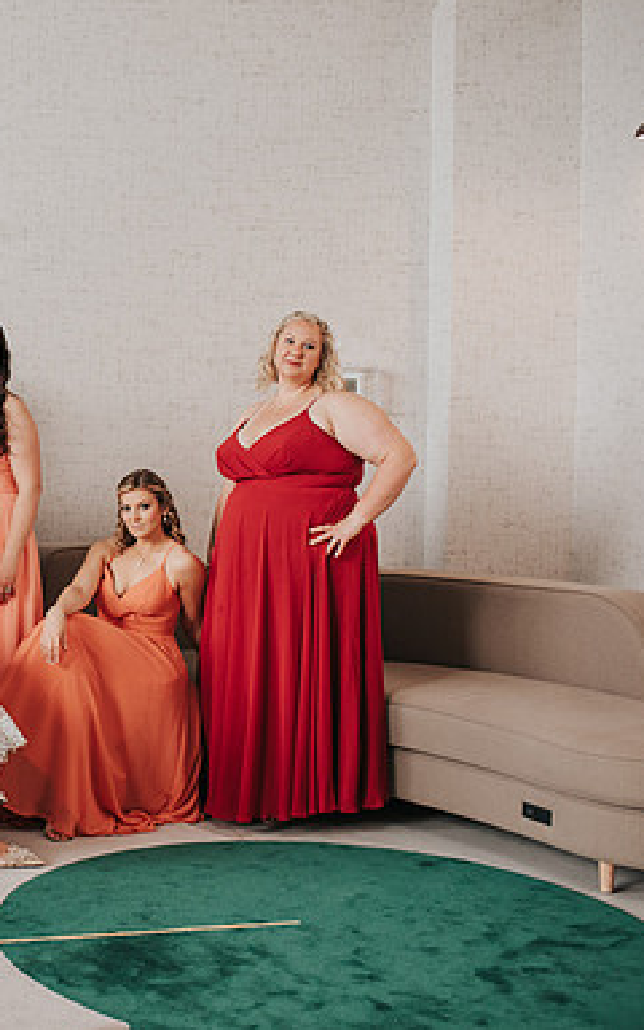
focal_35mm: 59
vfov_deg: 34.5
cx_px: -159
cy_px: 536
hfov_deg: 20.4
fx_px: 1657
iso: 800
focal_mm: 35
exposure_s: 1/200
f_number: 3.2
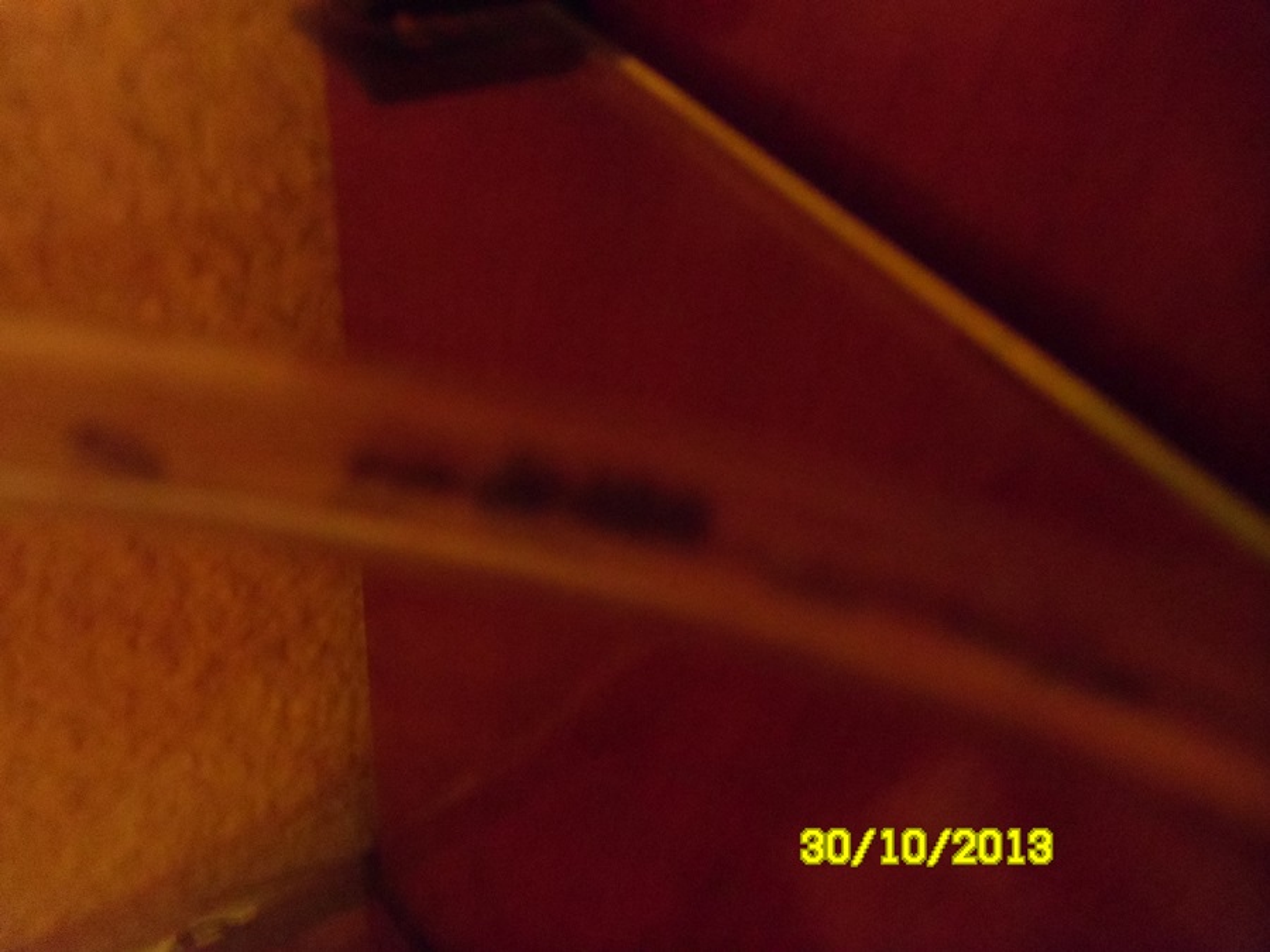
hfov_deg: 58.4
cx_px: 635
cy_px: 476
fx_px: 1137
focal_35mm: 31
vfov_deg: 45.4
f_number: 3.3
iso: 800
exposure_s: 1/8
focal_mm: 5.6
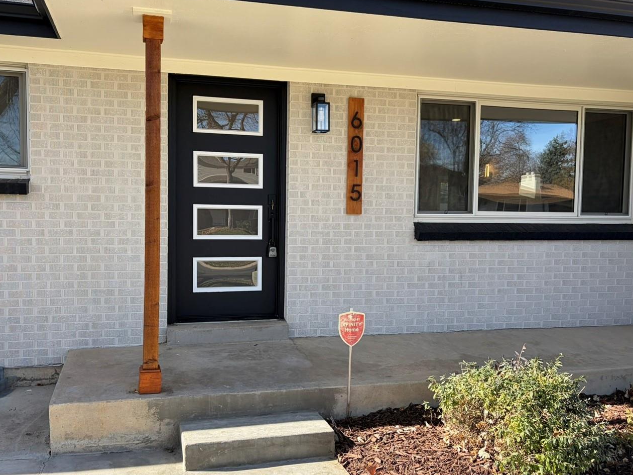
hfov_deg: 55.3
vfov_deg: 42.9
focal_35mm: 33
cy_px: 246
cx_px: 286
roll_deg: -0.2
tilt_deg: -2.9
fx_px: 603
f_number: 1.6
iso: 50
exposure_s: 1/1032
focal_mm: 5.96
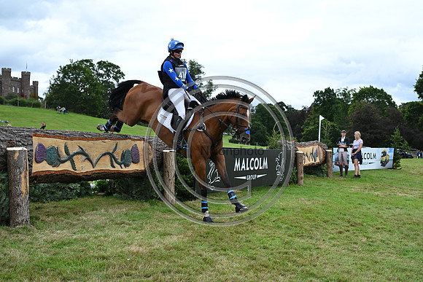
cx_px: 212
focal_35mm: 50
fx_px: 588
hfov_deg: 39.6
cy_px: 141
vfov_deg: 27.0
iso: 720
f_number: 5.6
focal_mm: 50
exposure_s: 1/1250
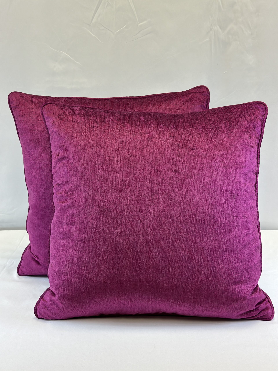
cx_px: 139
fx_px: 514
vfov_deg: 39.7
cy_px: 186
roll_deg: +0.9
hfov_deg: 30.3
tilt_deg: -12.7
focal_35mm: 48
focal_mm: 6.86
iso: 100
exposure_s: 1/120
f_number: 1.78
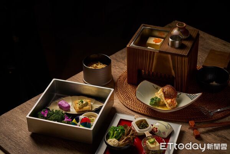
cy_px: 77
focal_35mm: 77
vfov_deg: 17.7
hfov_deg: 26.3
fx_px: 492
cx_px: 115
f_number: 7.1
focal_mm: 77
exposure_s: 1/160
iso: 100
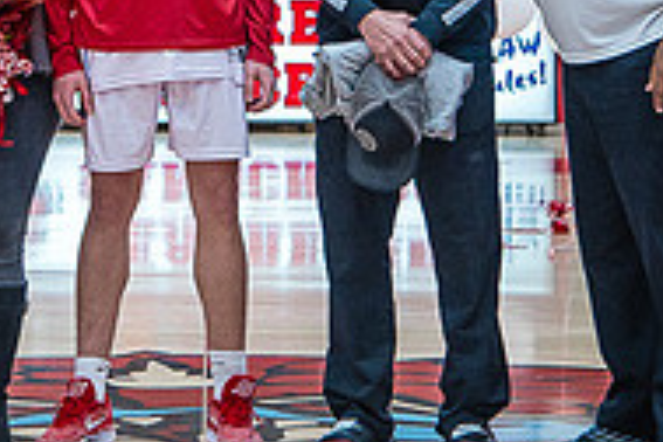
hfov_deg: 9.5
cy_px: -98
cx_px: 137
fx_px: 3959
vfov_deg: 6.3
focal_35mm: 215
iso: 2000
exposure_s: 1/320
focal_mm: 70
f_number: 4
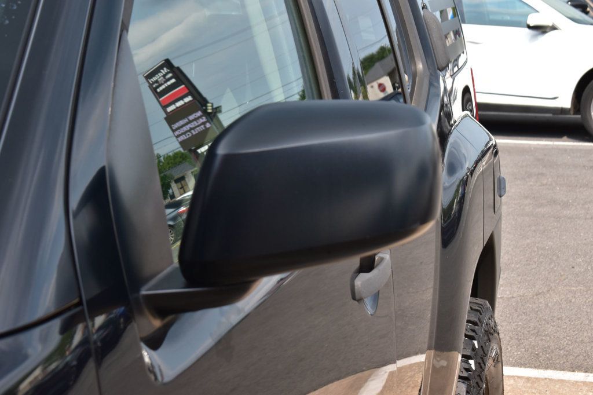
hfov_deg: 26.0
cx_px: 296
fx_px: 1284
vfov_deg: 17.5
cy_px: 198
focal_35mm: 78
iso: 400
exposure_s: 1/250
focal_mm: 52
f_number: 10
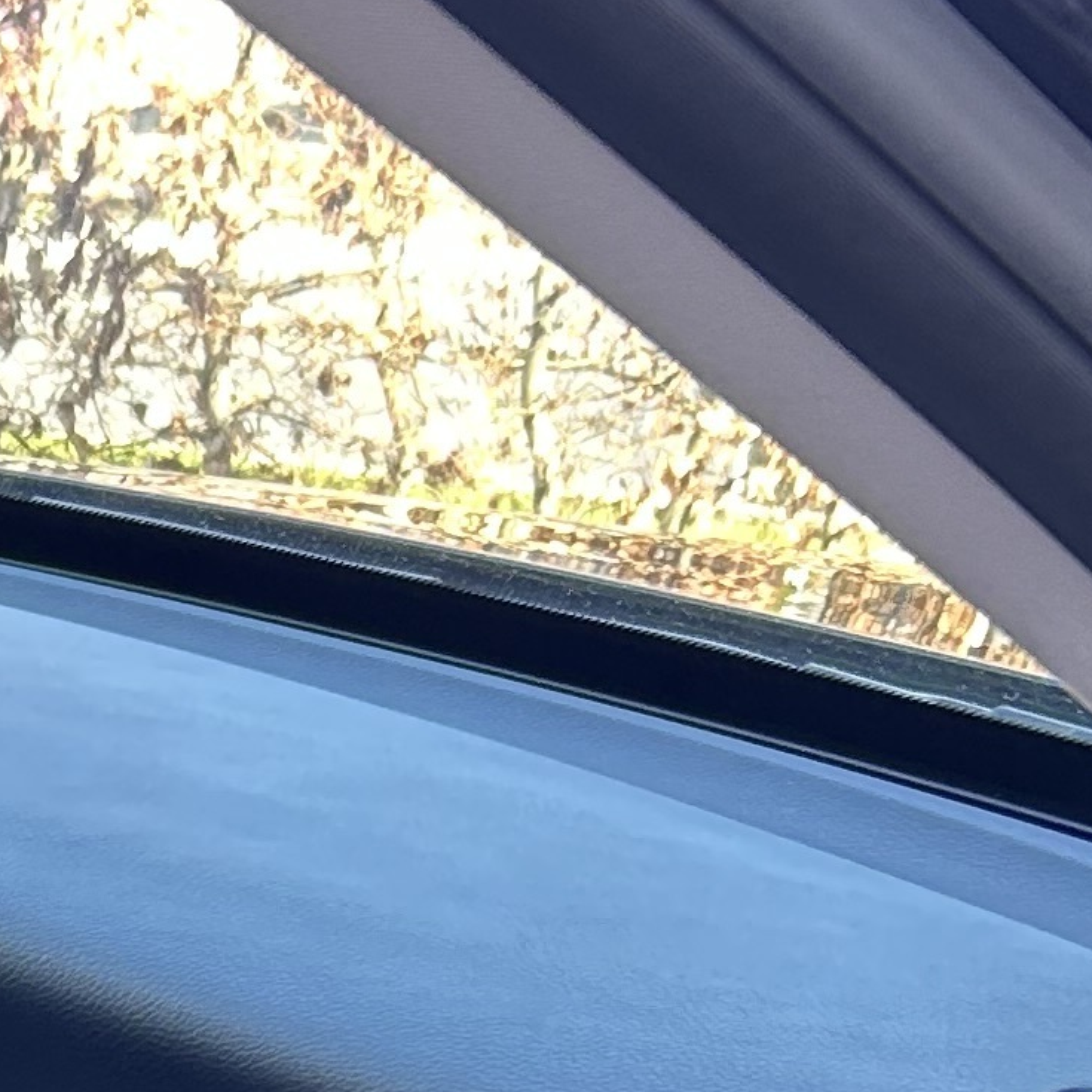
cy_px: 1917
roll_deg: -1.1
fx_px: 4497
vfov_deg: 12.7
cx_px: -1091
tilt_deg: -24.6
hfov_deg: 12.3
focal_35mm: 126
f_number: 1.5
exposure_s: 1/121
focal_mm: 5.7
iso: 64
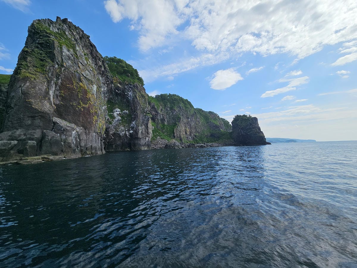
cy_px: 134
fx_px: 134
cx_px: 178
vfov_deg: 89.9
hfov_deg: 106.2
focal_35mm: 13
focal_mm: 2.2
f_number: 2.2
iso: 50
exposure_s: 1/2937
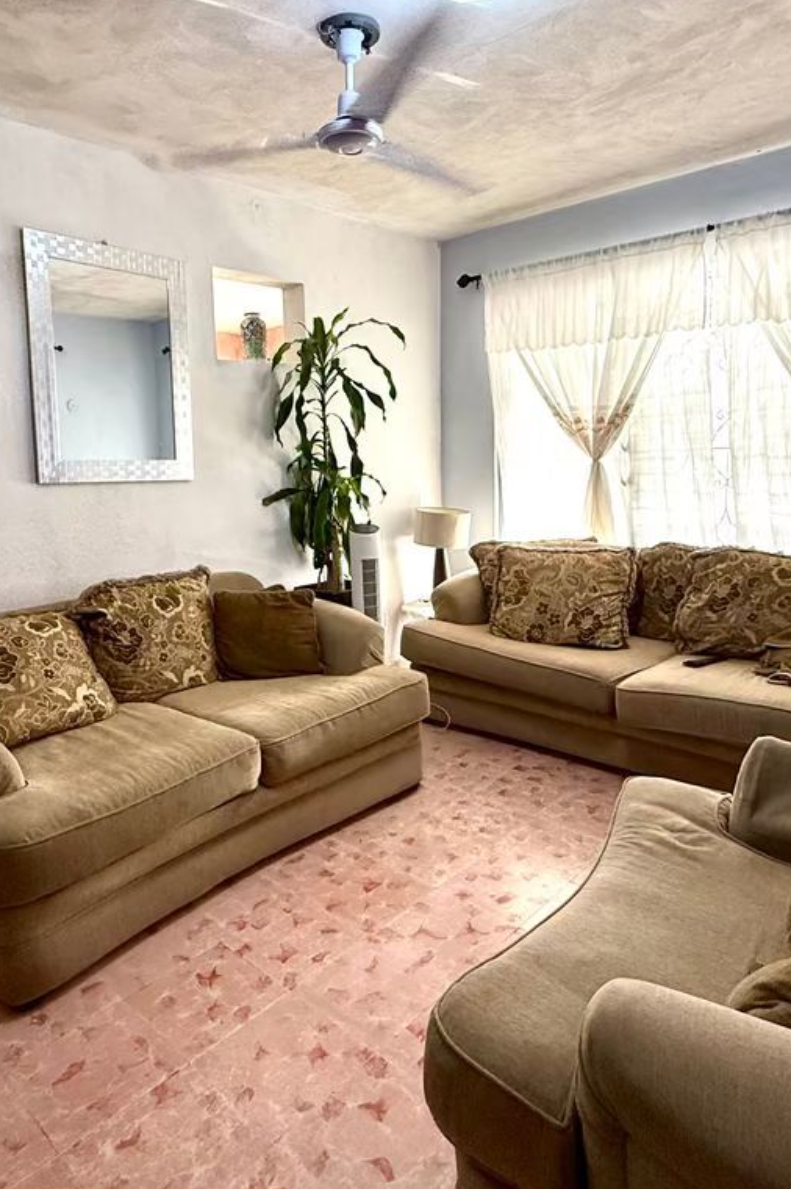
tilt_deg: -7.3
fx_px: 759
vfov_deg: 76.0
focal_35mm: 23
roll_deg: +1.8
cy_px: 559
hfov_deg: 55.0
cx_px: 367
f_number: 2.2
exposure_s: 1/99
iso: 200
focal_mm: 2.22
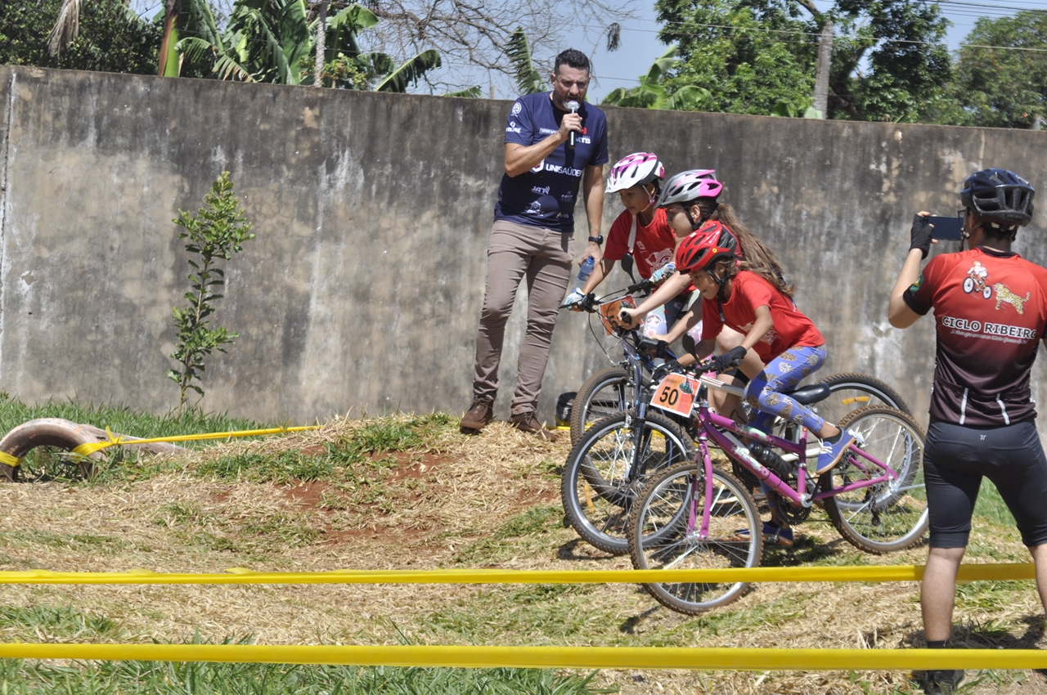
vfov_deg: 9.1
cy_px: 348
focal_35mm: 150
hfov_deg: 13.7
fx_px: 4357
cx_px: 524
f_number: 4
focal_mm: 100
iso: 220
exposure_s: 1/1000
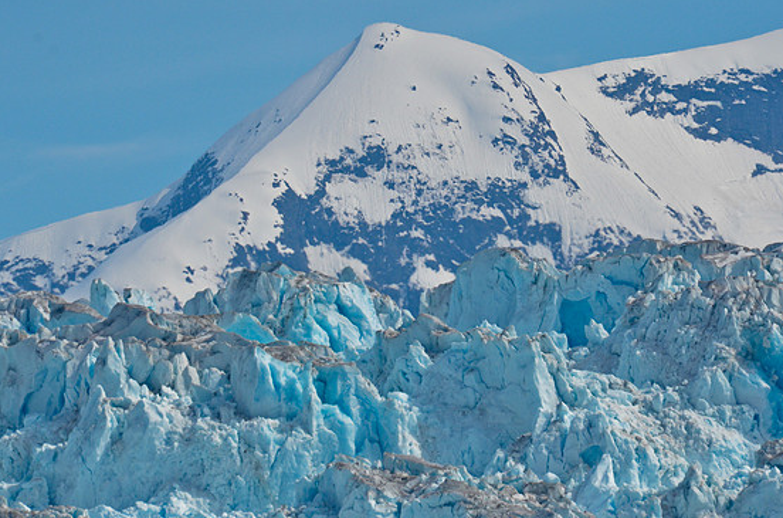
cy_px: 257
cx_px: 399
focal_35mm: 631
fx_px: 13689
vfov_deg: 2.2
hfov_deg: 3.3
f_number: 10
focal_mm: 400
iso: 800
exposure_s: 1/2500
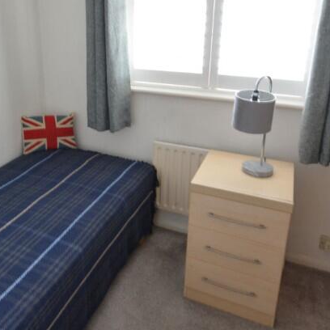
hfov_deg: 50.2
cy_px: 114
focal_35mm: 32
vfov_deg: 50.3
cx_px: 111
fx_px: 345
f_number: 8
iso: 400
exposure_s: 1/8
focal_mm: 10
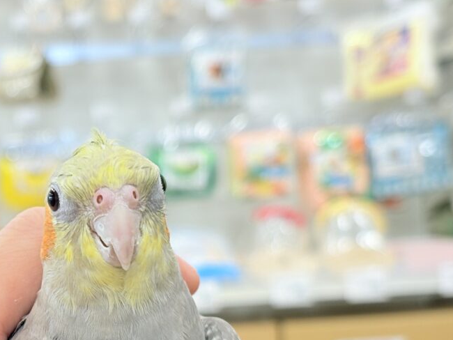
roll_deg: +4.9
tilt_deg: -5.9
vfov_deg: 15.3
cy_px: 289
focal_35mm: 96
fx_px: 1257
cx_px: 85
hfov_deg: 20.2
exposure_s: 1/50
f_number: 1.6
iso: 50
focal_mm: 5.96
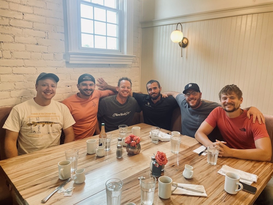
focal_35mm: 26
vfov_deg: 53.1
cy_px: 102
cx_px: 136
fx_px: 205
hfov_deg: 67.3
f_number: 1.6
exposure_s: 1/120
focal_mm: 4.2
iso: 100
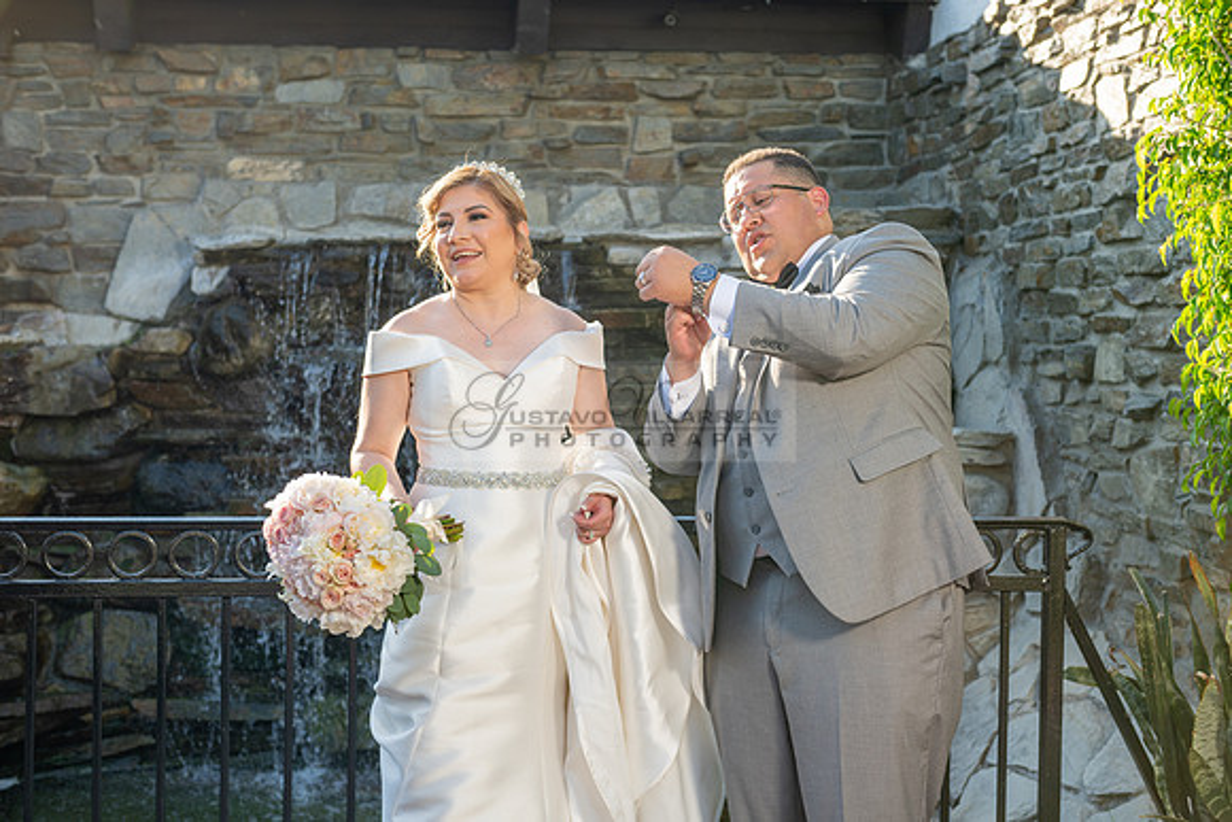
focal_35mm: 50
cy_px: 411
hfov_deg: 39.6
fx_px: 1711
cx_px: 616
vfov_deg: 27.0
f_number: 4
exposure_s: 1/250
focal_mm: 50
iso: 100
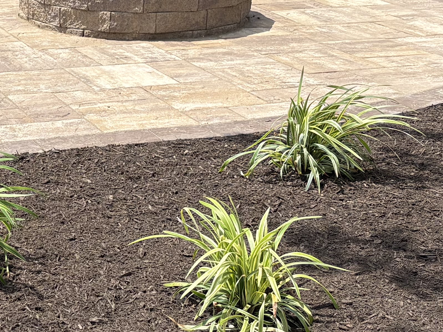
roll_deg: -0.8
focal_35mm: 93
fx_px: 1190
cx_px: -16
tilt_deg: -18.3
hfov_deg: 20.3
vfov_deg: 15.9
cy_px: 167
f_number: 1.6
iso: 50
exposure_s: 1/2538
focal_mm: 5.96
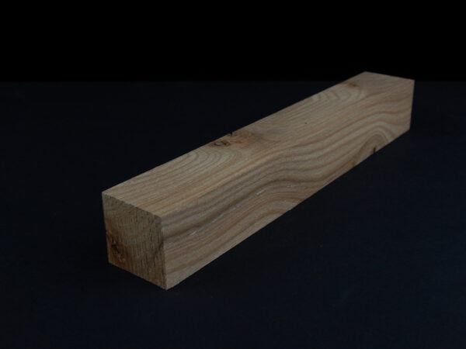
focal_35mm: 48
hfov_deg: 39.7
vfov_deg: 30.3
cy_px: 174
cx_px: 233
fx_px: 646
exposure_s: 1/250
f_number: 3.7
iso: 200
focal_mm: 8.6
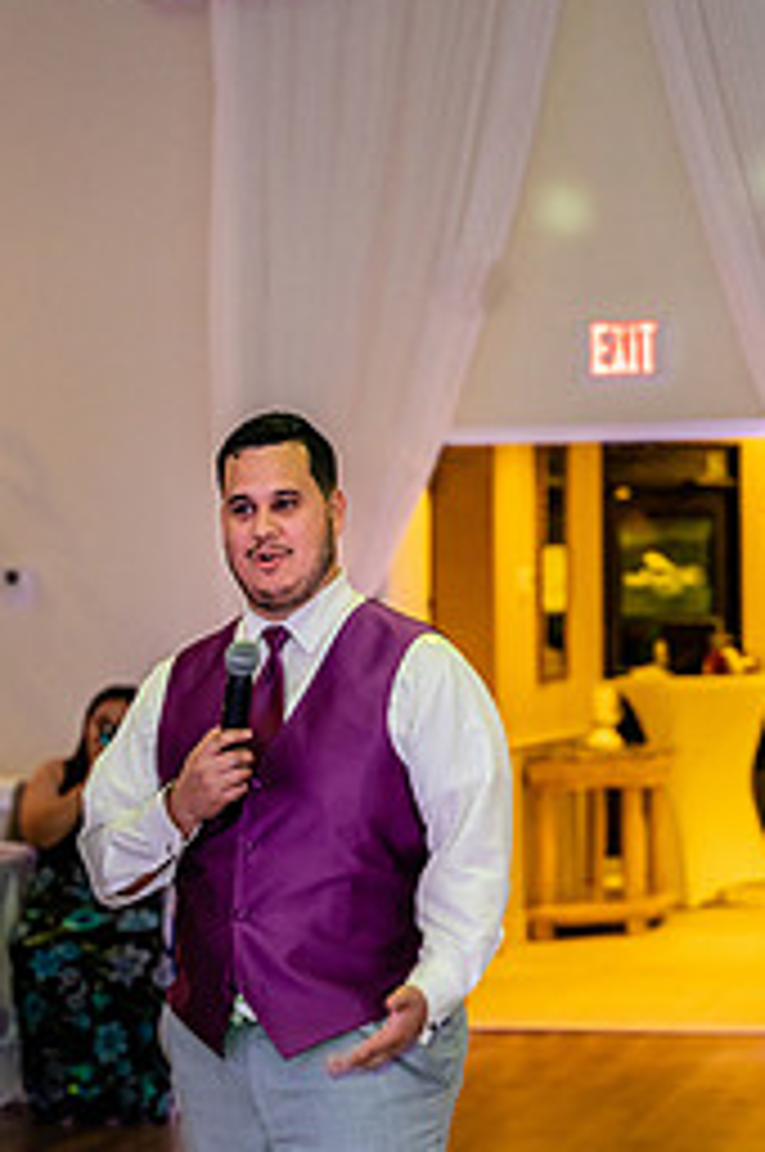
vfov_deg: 15.4
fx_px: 4219
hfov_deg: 10.3
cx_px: 126
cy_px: 950
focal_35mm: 132
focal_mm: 75
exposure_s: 1/125
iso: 3200
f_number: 3.2
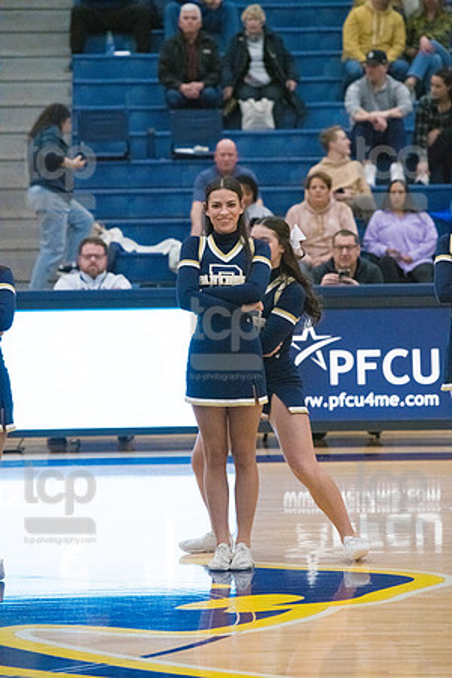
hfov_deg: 6.9
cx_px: 226
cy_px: 339
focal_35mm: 200
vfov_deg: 10.3
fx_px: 3766
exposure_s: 1/1000
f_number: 5
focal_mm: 200
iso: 8000
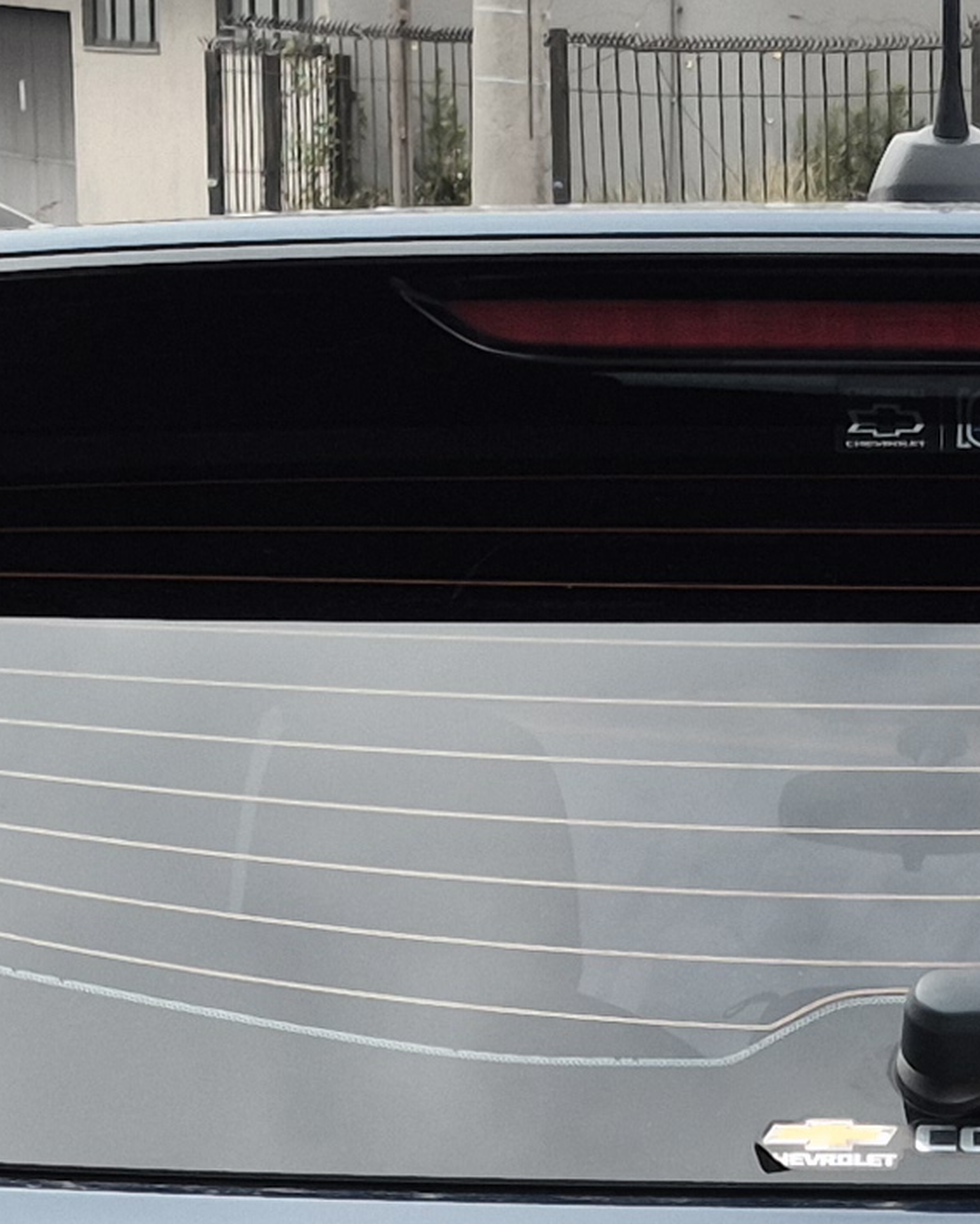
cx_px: 893
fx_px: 4602
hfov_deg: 12.1
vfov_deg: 14.0
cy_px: 1970
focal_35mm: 127
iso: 25
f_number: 1.8
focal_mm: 5.4
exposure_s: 1/616
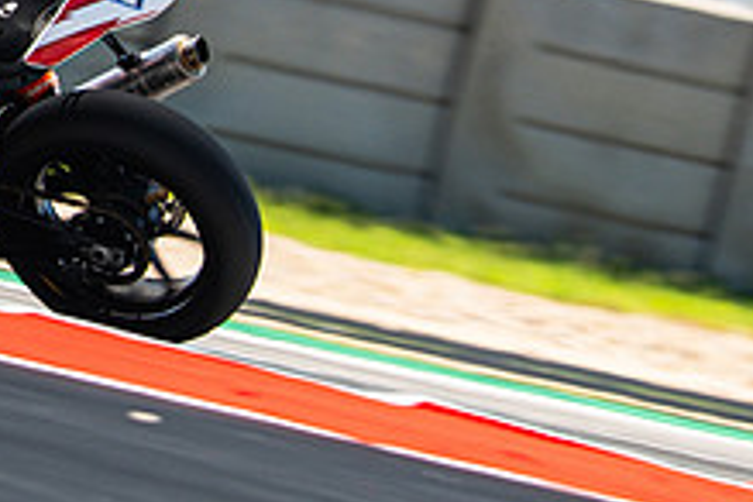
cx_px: -167
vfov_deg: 1.0
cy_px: 160
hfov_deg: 1.5
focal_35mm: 1361
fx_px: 28465
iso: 160
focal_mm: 280
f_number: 4.5
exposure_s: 1/400
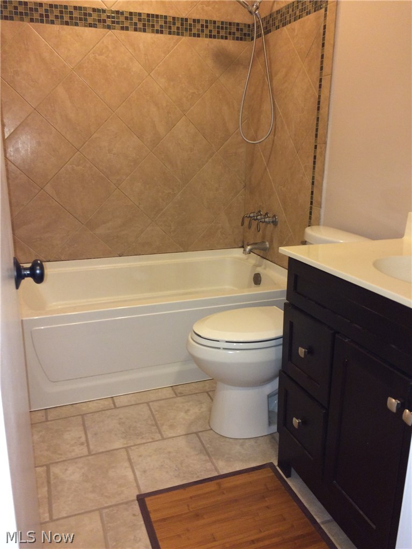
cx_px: 206
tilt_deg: -16.1
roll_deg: -0.1
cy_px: 274
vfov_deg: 61.7
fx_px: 460
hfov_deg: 48.2
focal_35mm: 29
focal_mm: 4.15
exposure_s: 1/24
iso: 160
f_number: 2.2
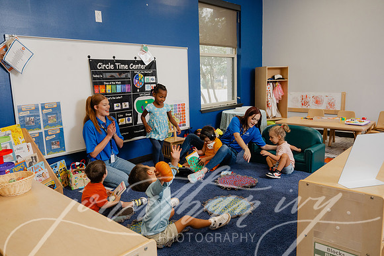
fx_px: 304
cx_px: 192
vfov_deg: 45.7
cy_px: 128
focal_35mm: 28
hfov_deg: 64.5
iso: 1250
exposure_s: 1/200
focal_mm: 28.5
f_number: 5.6
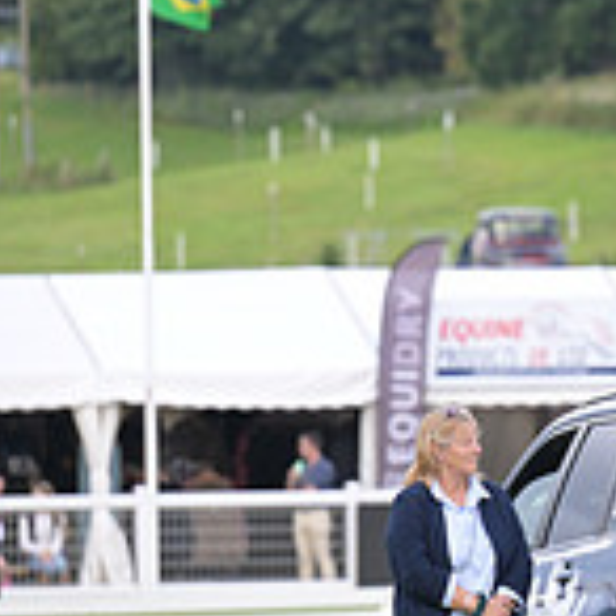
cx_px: 1207
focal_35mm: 540
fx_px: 10872
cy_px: 184
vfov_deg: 3.2
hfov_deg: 3.2
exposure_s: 1/1250
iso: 800
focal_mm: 160
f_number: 4
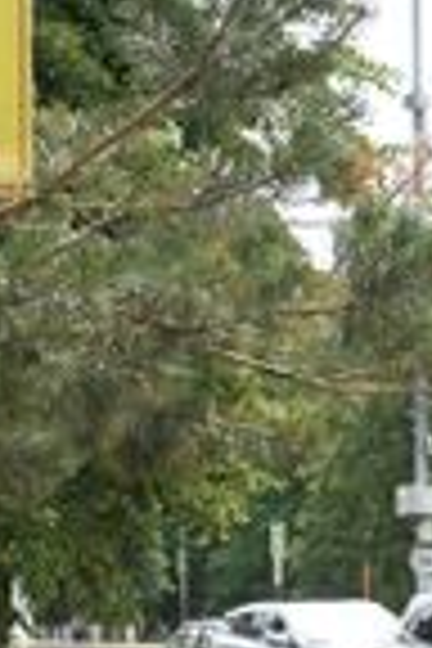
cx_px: -151
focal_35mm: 129
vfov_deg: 15.5
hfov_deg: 10.4
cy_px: 680
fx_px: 2322
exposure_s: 1/250
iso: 100
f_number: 5.6
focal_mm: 40
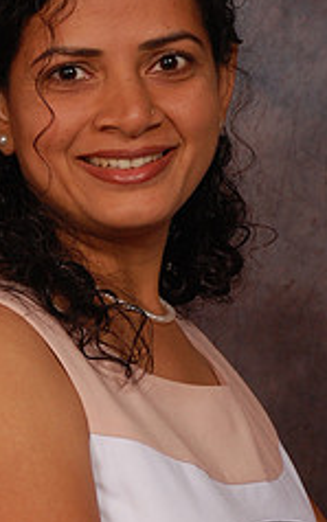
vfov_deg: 9.7
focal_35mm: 216
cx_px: -70
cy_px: 399
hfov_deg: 6.1
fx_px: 3076
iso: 400
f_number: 5.6
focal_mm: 58
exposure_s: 1/200
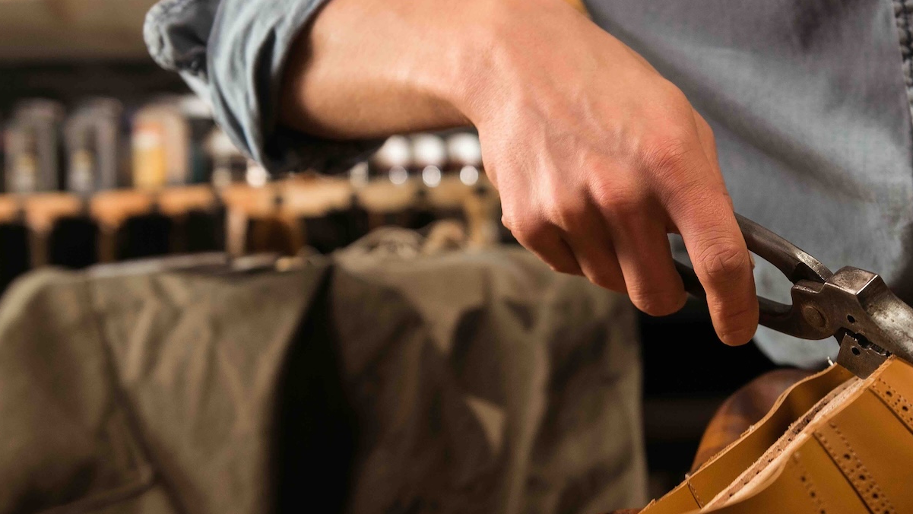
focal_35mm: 67
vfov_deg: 18.0
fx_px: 1622
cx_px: 660
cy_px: 314
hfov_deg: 31.0
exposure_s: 1/100
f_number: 3.5
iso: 400
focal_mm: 40
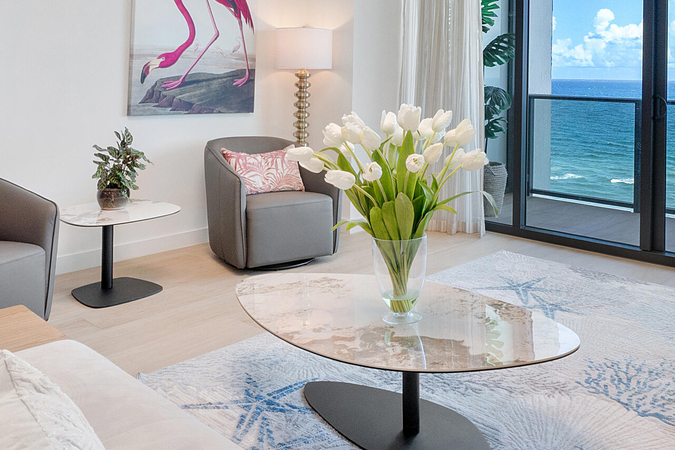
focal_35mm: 35
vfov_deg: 36.2
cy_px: 72
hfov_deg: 54.0
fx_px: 656
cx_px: 406
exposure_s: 1/60
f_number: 8
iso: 800
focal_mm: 10
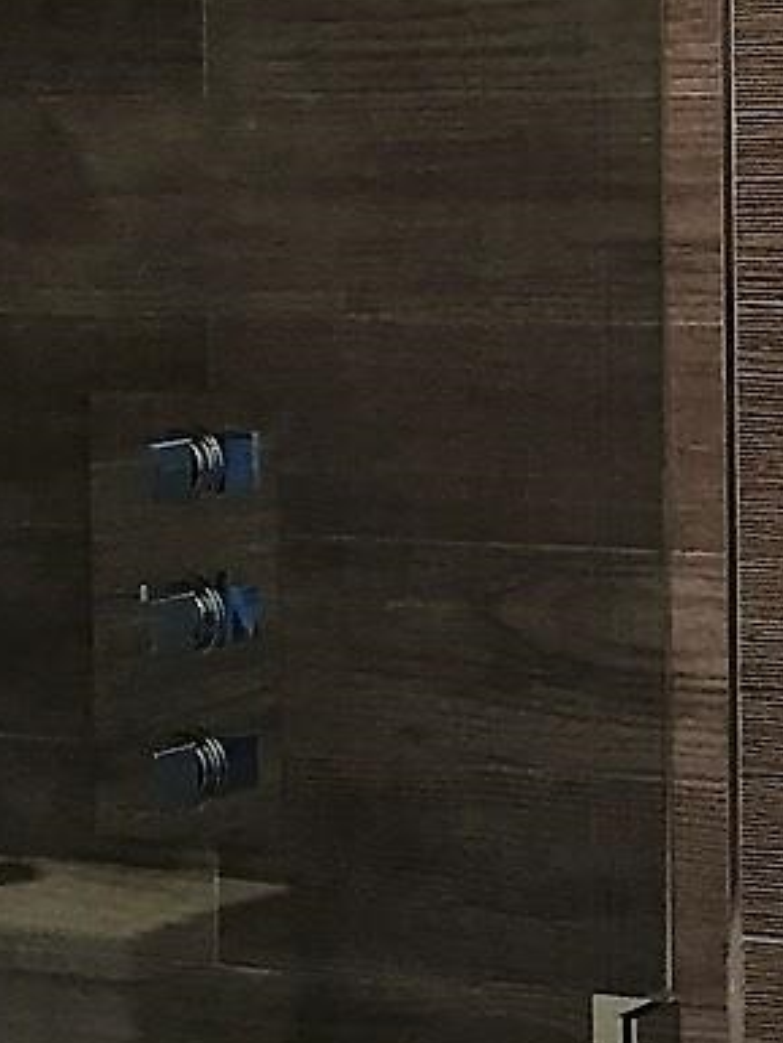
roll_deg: +1.0
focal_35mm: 123
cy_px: 282
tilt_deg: -1.8
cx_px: 1254
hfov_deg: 11.4
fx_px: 3708
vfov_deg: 16.0
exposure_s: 1/30
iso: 100
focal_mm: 4.15
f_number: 2.2
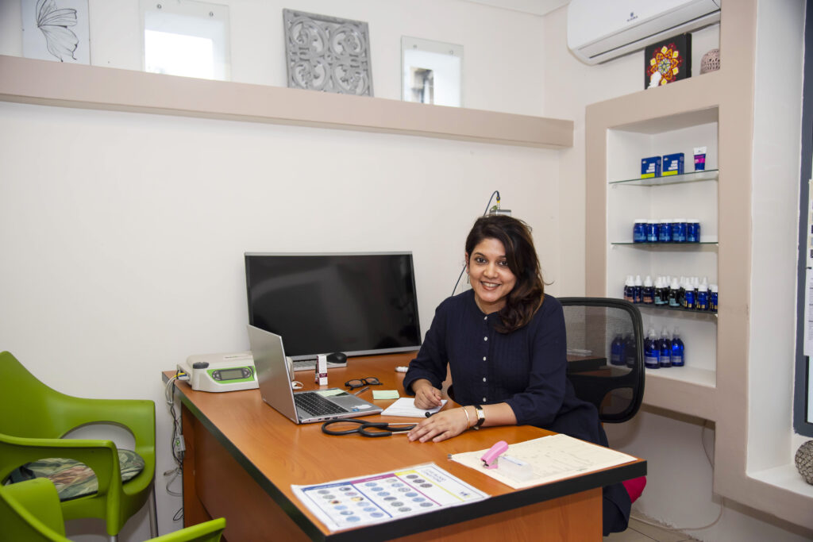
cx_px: 406
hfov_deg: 61.9
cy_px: 271
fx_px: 678
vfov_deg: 43.6
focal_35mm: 30
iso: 500
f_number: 4
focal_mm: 30
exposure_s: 1/320
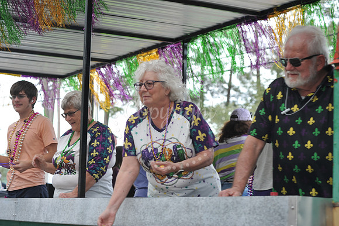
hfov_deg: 23.7
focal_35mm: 86
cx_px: 170
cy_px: 113
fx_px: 809
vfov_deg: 15.9
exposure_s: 1/80
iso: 250
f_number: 6.3
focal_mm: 86
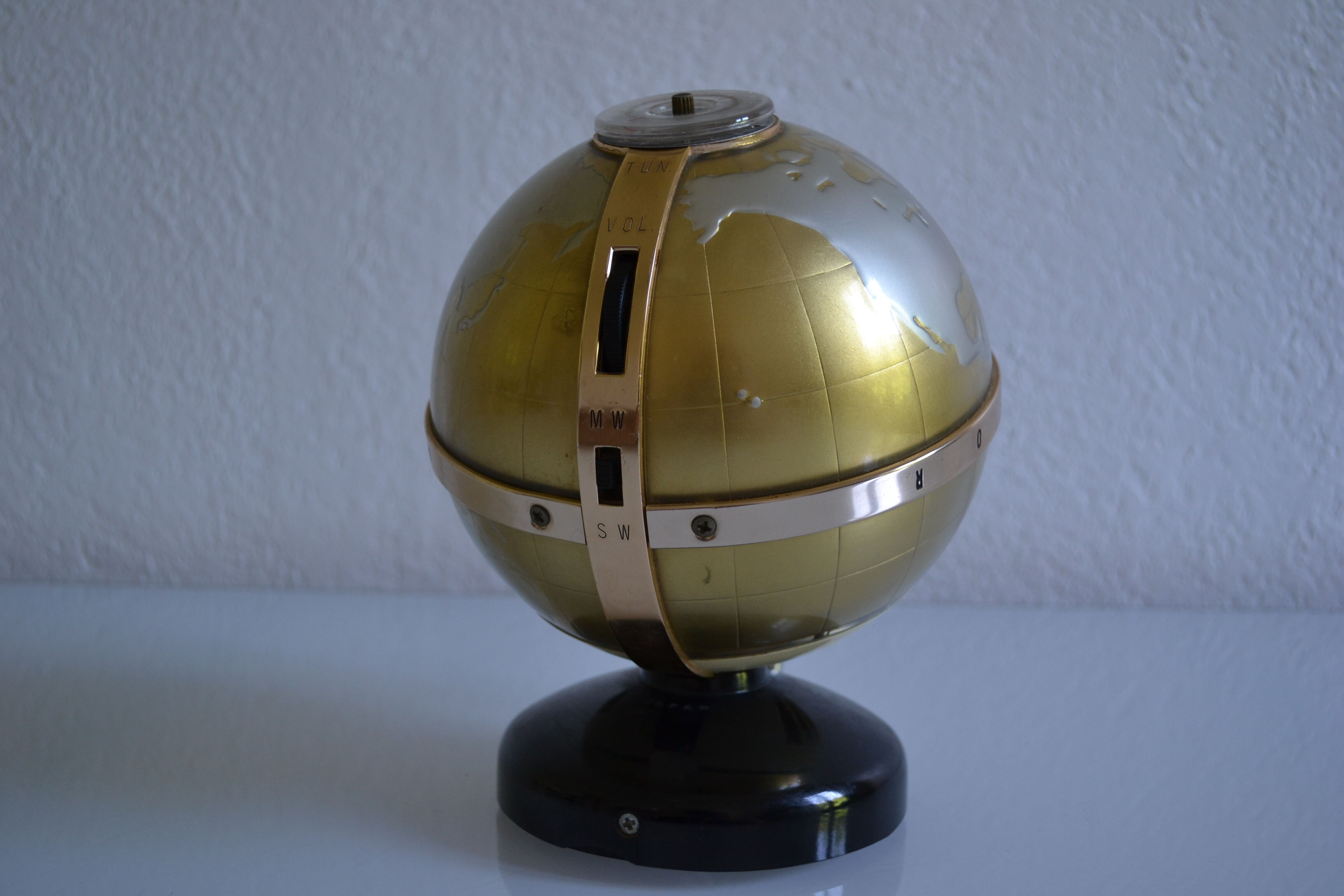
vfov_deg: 36.9
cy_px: 448
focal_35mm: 36
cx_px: 672
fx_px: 1344
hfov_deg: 53.1
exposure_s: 1/60
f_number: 4
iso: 400
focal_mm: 24
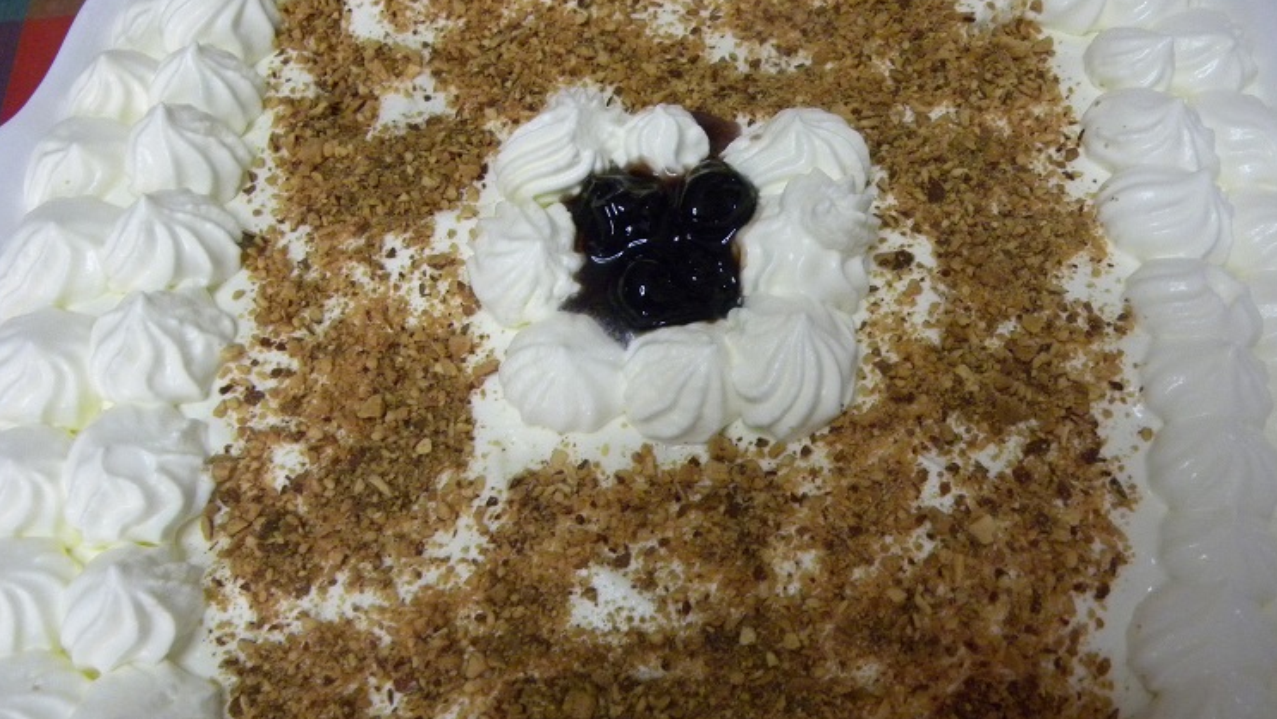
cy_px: 421
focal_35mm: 34
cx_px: 667
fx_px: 1151
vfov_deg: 34.6
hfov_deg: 58.0
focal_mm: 5.2
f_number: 2.8
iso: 400
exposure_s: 1/63.6
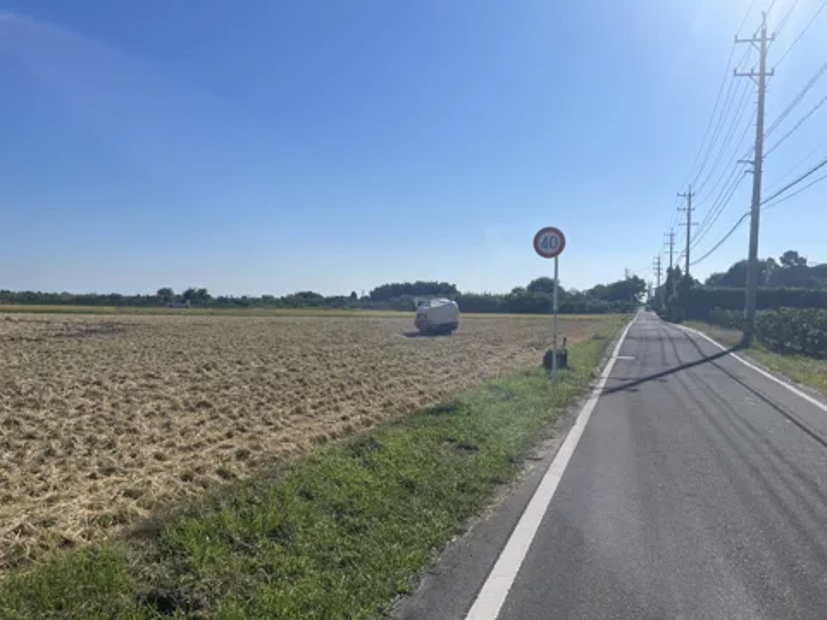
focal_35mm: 26
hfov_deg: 67.3
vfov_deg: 53.1
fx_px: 621
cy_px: 310
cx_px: 414
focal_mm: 4.2
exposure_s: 1/7299
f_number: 1.6
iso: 32
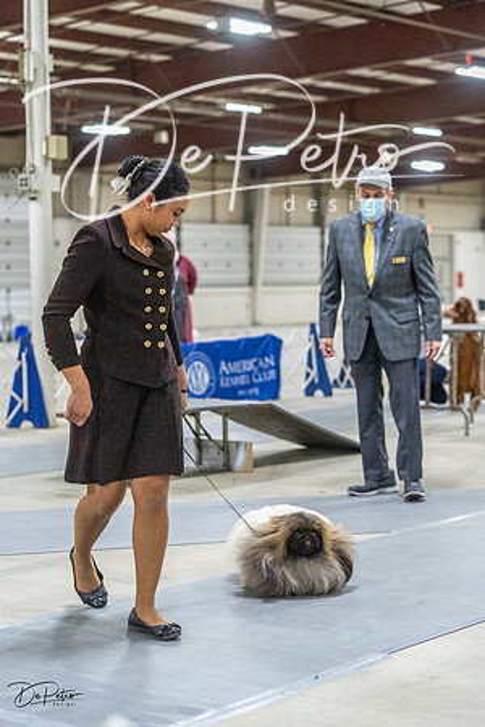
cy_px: 364
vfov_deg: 27.3
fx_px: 1495
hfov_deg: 18.4
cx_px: 242
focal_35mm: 74
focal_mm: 74
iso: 6400
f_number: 3.2
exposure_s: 1/400
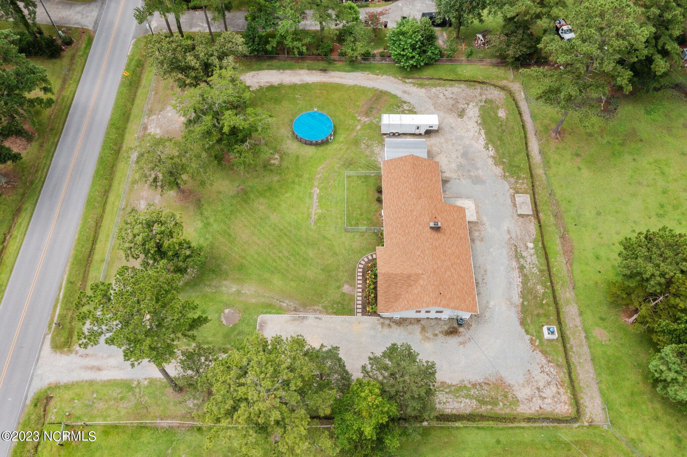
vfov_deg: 46.4
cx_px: 344
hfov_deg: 65.5
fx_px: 534
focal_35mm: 28
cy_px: 228
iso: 100
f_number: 7.1
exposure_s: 1/200
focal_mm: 10.26
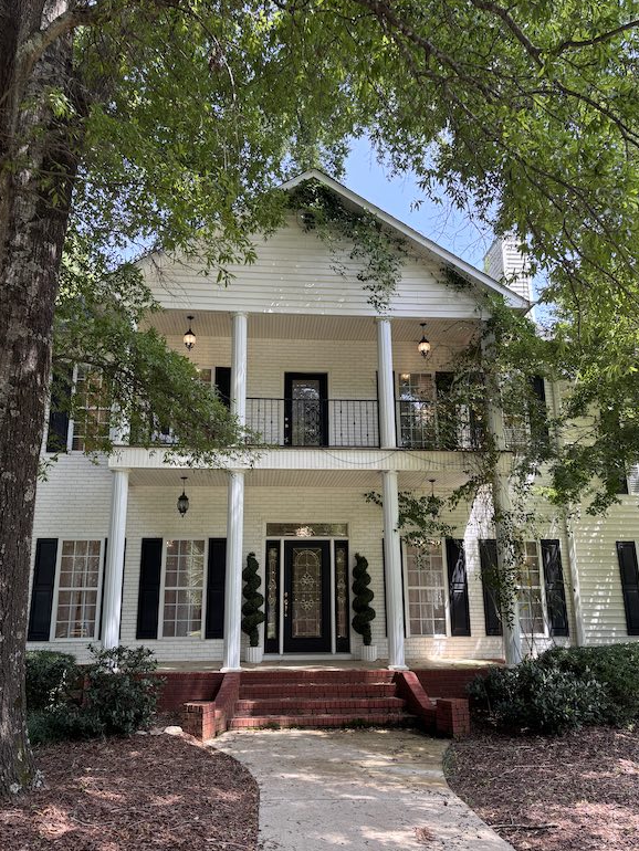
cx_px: 311
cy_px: 433
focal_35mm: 27
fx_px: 664
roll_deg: +0.4
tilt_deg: +15.1
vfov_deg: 65.3
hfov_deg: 51.4
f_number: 1.6
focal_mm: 5.96
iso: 40
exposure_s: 1/207
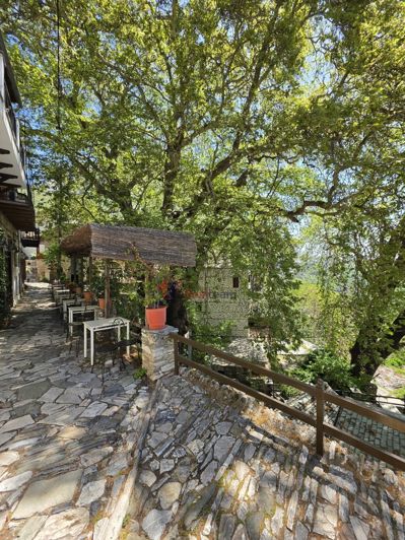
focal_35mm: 13
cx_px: 202
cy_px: 270
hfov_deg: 89.9
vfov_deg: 106.2
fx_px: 203
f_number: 1.9
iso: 32
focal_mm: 2.2
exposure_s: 1/562
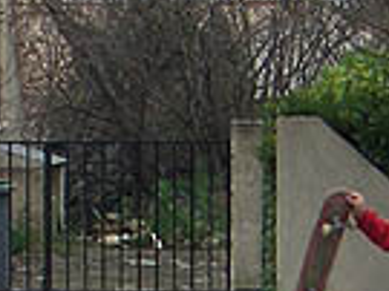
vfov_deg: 3.8
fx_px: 4300
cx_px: 294
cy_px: 722
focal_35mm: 383
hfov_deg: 5.2
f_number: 3.9
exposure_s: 1/80
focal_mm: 12.2
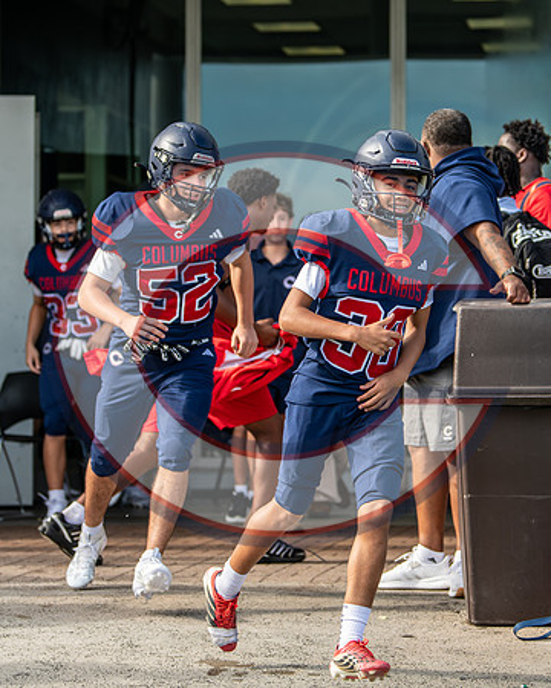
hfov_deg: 10.4
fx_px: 3026
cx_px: 331
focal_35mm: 148
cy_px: 261
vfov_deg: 13.0
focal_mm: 85
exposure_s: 1/1250
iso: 400
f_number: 2.8
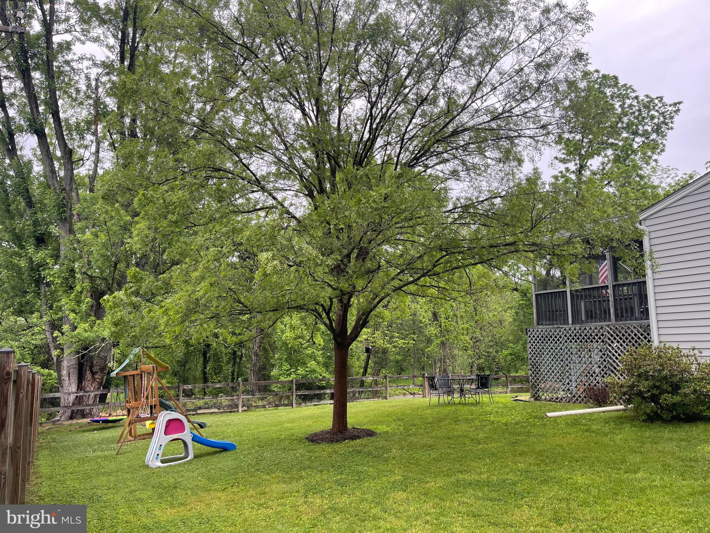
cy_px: 266
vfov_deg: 54.9
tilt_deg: +7.2
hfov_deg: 69.4
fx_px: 513
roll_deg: +0.9
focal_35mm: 25
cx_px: 355
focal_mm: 5.1
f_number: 1.6
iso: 32
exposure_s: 1/335
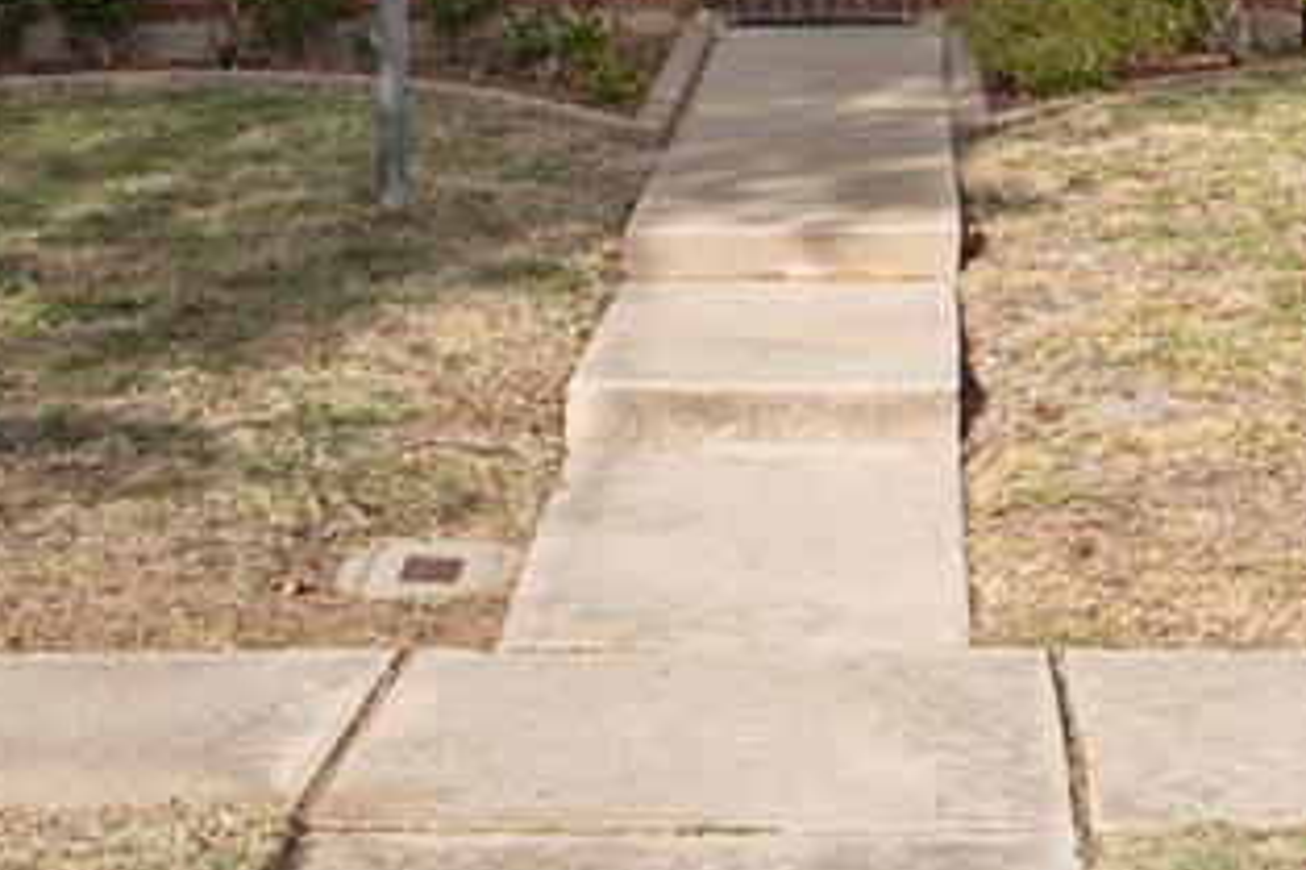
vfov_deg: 12.8
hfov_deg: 20.1
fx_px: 3662
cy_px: -441
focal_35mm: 101
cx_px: 969
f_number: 7.1
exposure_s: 1/200
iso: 640
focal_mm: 31
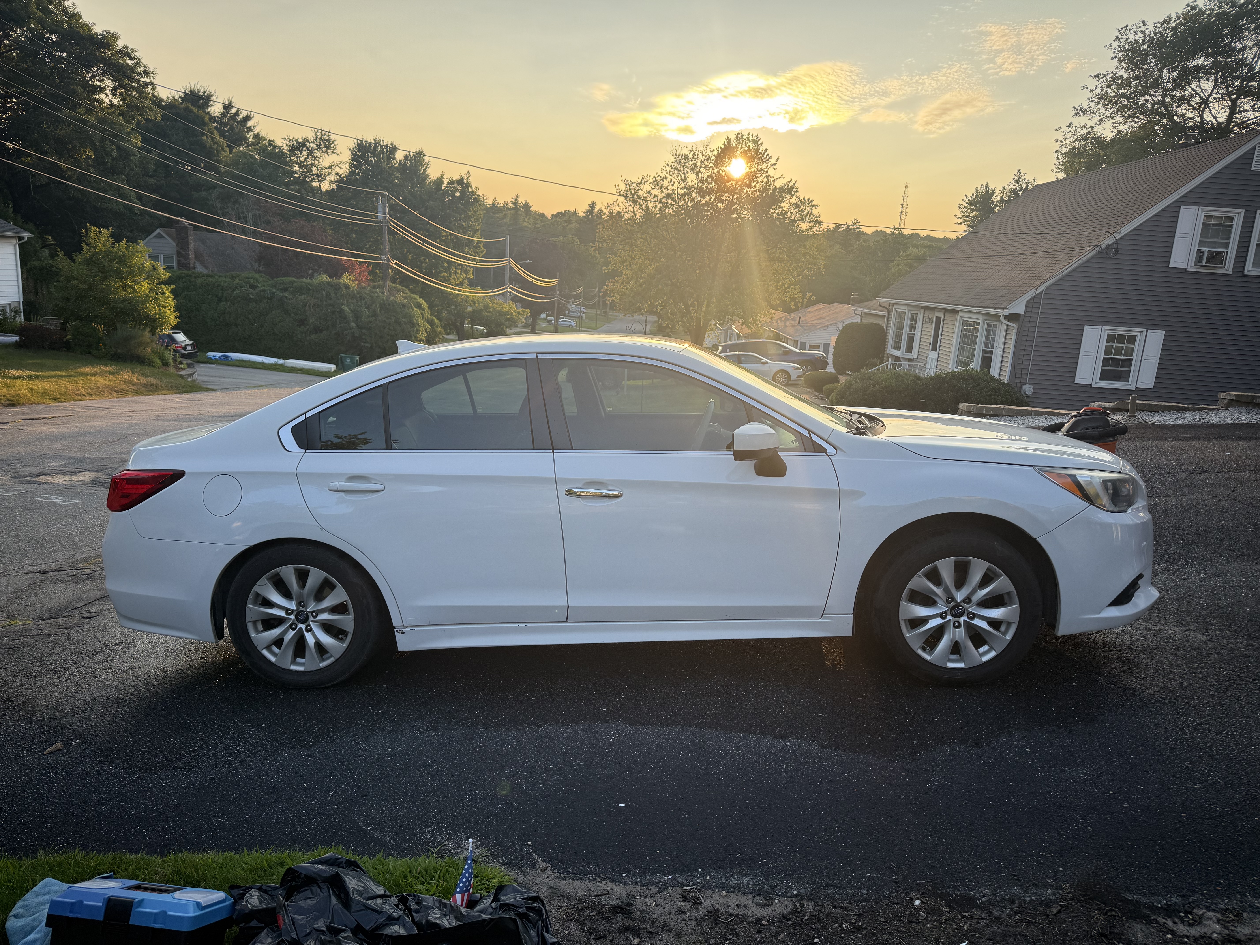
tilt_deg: -11.8
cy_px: 472
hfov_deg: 71.6
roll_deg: -3.9
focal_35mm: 24
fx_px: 874
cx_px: 630
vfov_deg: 56.8
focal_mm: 6.76
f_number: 1.78
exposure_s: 1/627
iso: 80
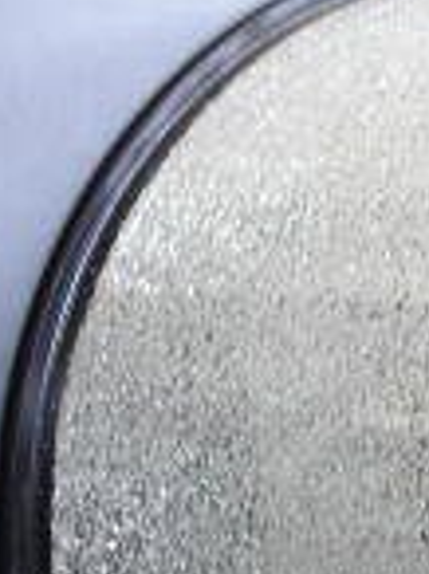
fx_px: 2403
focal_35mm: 145
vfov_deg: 13.5
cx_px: 1141
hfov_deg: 8.9
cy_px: 517
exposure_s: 1/60
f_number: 3.8
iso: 1600
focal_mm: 24
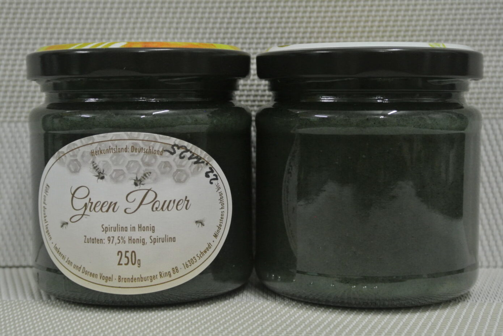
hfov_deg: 31.9
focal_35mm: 63
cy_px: 168
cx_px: 252
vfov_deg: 21.6
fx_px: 881
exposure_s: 1/20
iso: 800
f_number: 5
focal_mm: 23.6
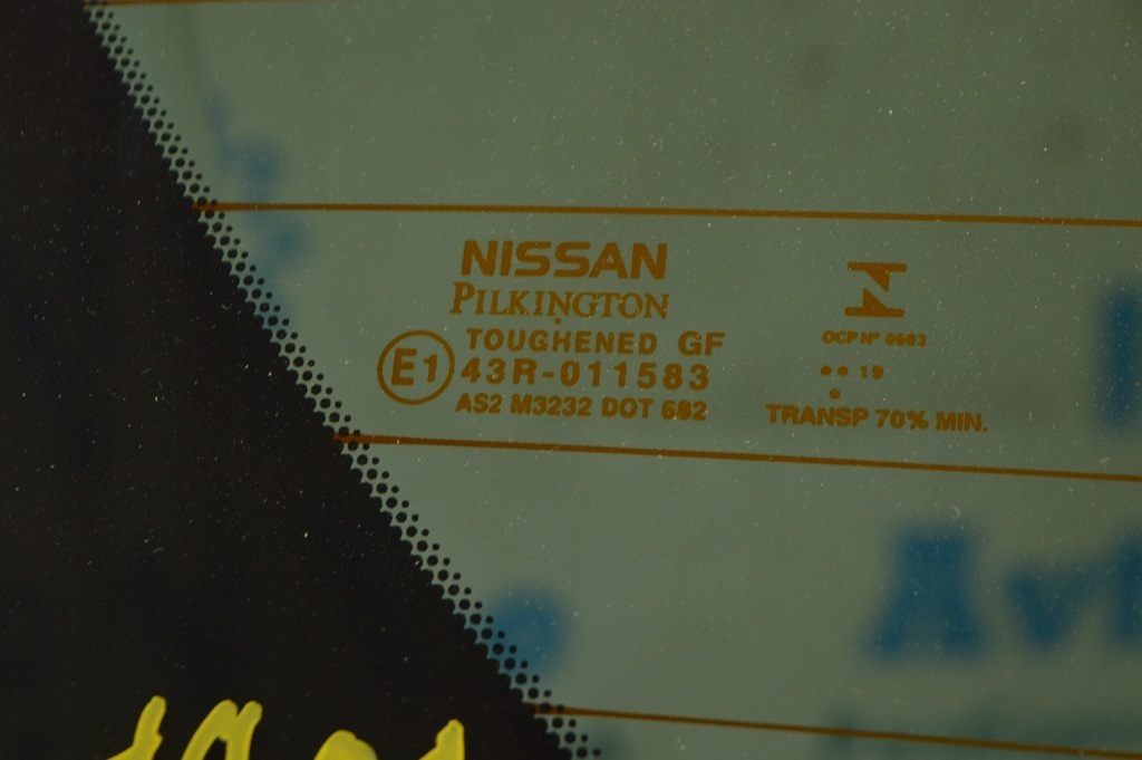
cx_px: 571
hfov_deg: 28.1
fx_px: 2282
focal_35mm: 72
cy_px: 380
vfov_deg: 18.9
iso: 400
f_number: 5.6
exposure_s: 1/25
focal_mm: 48
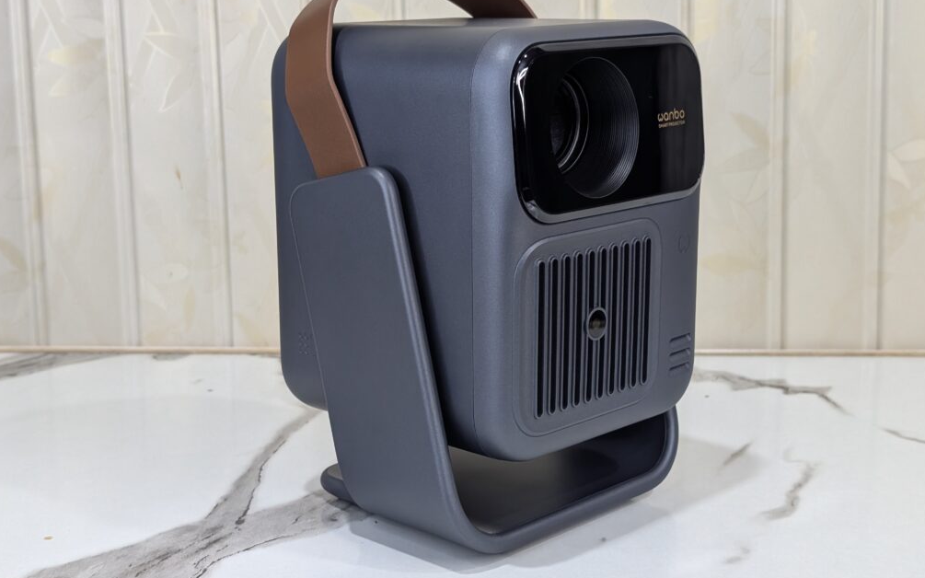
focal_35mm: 53
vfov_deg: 24.4
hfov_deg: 38.2
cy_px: 262
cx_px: 460
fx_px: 1336
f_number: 1.68
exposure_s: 1/62
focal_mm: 6.9
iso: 243
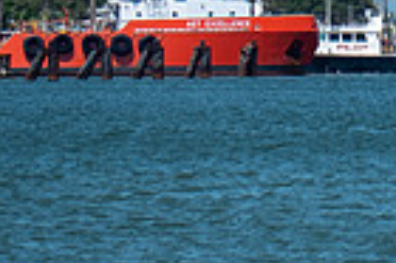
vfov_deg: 1.1
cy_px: 47
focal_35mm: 1243
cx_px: 806
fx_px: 13657
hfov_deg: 1.7
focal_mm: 200
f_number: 5.6
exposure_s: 1/1500
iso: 200
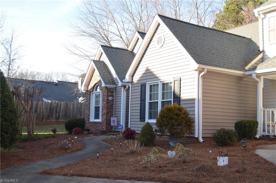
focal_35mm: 42
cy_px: 92
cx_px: 138
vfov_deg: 31.7
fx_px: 321
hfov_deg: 46.5
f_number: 4.5
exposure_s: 1/200
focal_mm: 28
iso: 160
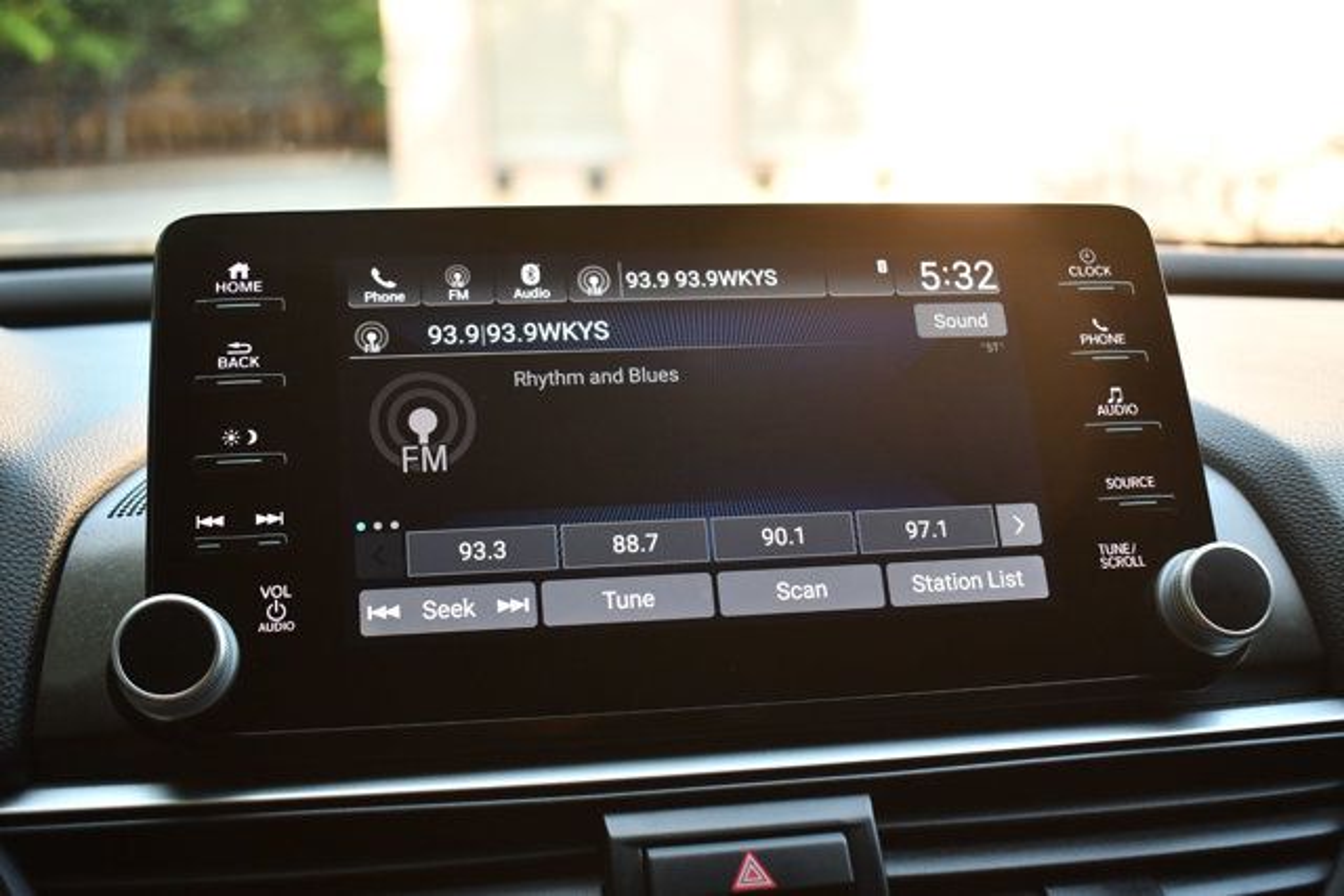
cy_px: 448
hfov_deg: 46.4
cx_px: 672
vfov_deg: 31.9
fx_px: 1568
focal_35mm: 42
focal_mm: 28
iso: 800
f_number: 4.2
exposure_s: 1/250
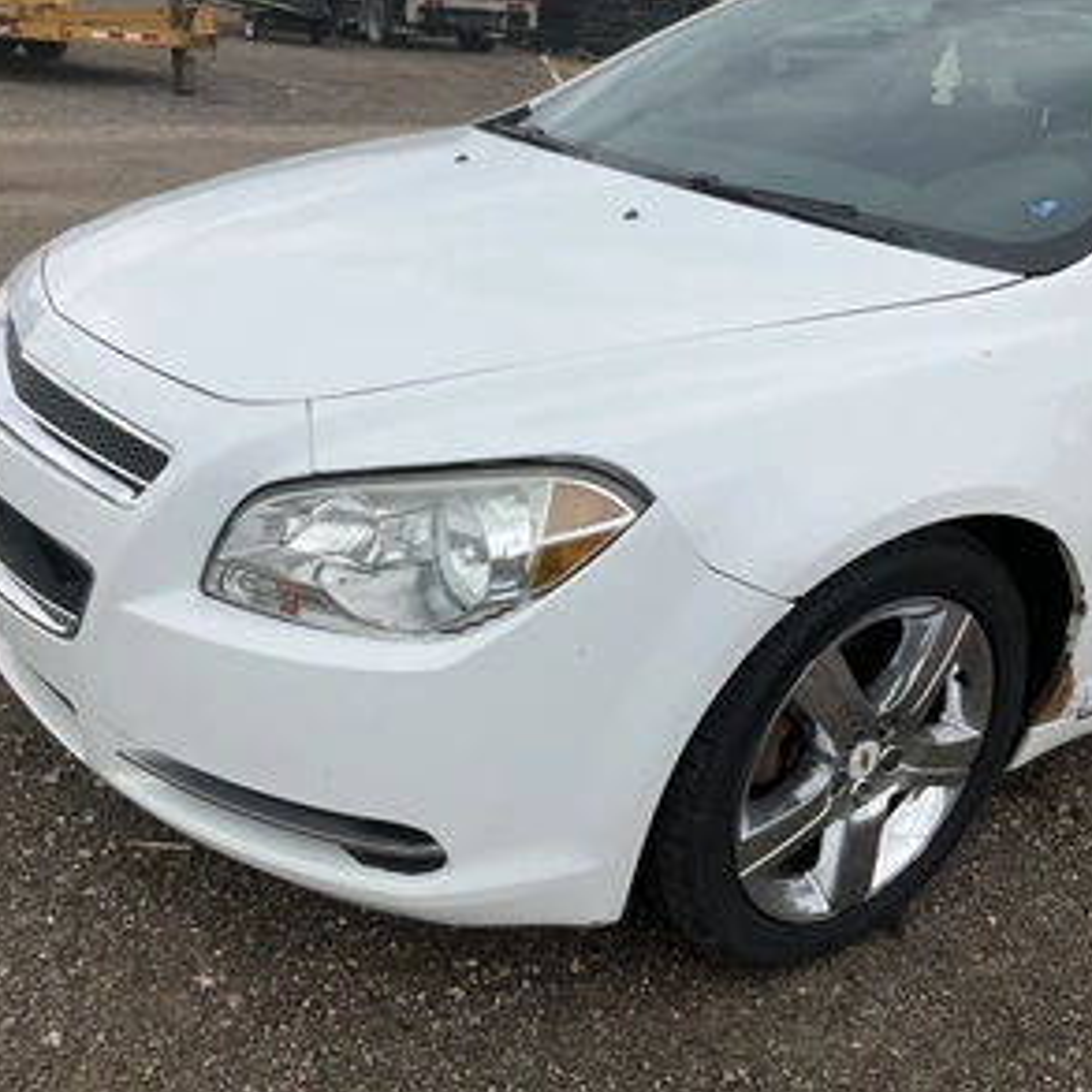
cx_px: 544
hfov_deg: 47.2
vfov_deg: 47.2
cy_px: 548
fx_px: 1249
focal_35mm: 35
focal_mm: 3
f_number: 1.8
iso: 25
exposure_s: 1/1675
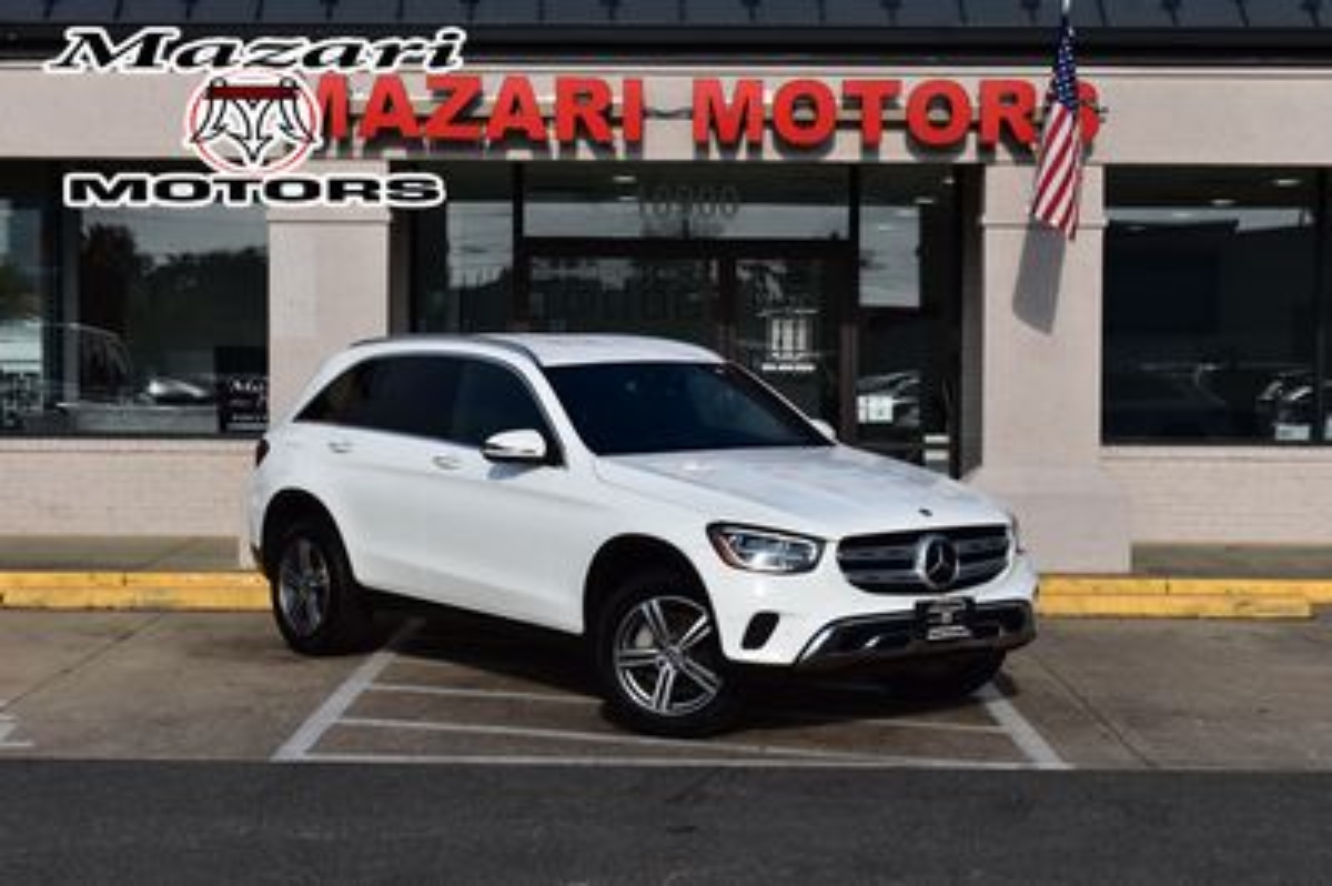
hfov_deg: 33.4
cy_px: 443
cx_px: 666
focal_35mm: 60
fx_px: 2218
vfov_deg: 22.6
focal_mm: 40
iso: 200
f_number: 11
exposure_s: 1/640
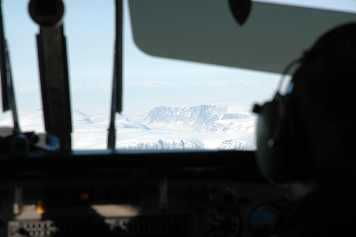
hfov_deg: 19.5
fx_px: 1037
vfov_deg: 13.0
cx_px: 178
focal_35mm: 105
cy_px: 118
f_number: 8
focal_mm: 70
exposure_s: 1/250
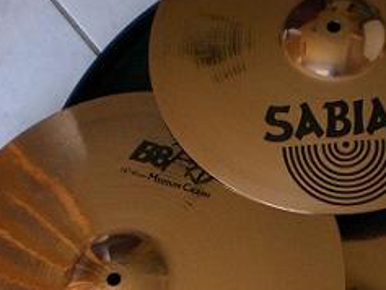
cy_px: 257
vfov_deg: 13.2
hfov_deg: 17.5
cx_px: 318
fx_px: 1238
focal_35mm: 111
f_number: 3.1
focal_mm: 6.3
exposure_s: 1/125
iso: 200
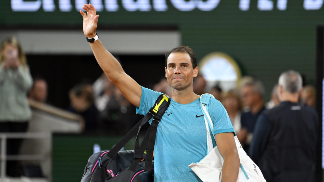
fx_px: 3608
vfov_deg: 2.9
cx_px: 162
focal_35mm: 420
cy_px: 87
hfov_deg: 5.1
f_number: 4.5
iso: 4000
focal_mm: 400
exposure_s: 1/2000
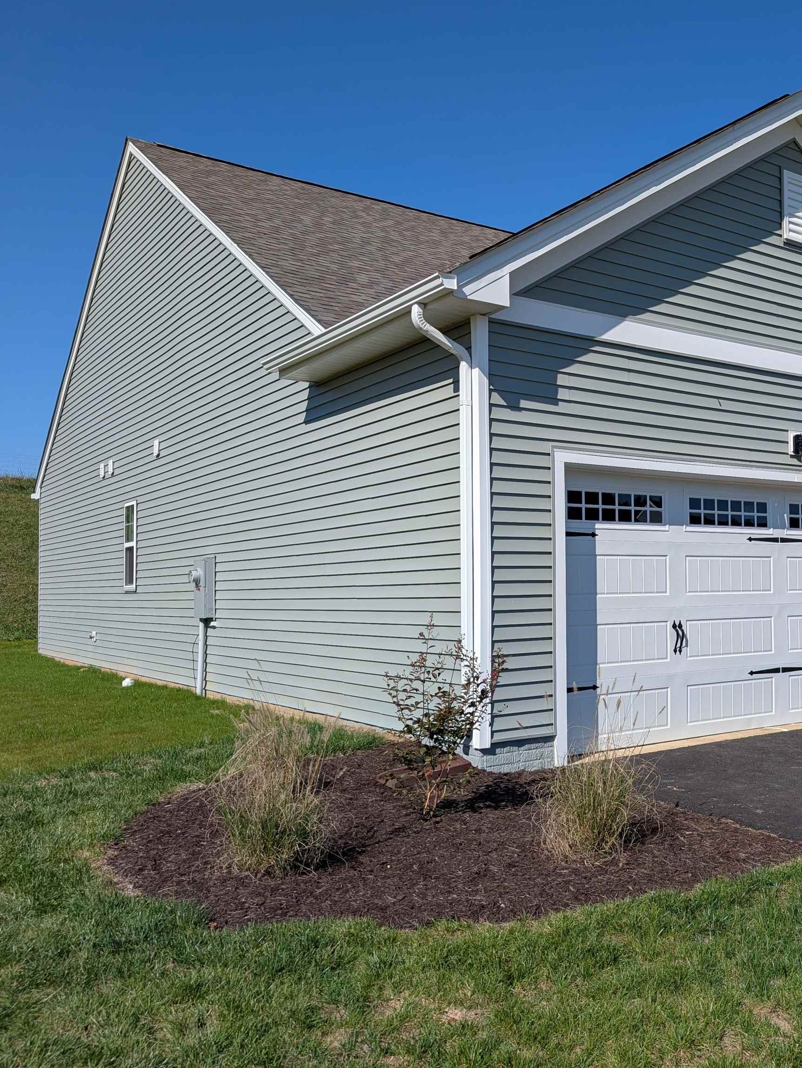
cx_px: 697
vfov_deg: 56.8
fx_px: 988
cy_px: 534
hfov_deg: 41.3
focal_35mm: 32
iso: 21
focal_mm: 6.9
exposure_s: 1/2404
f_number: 1.68
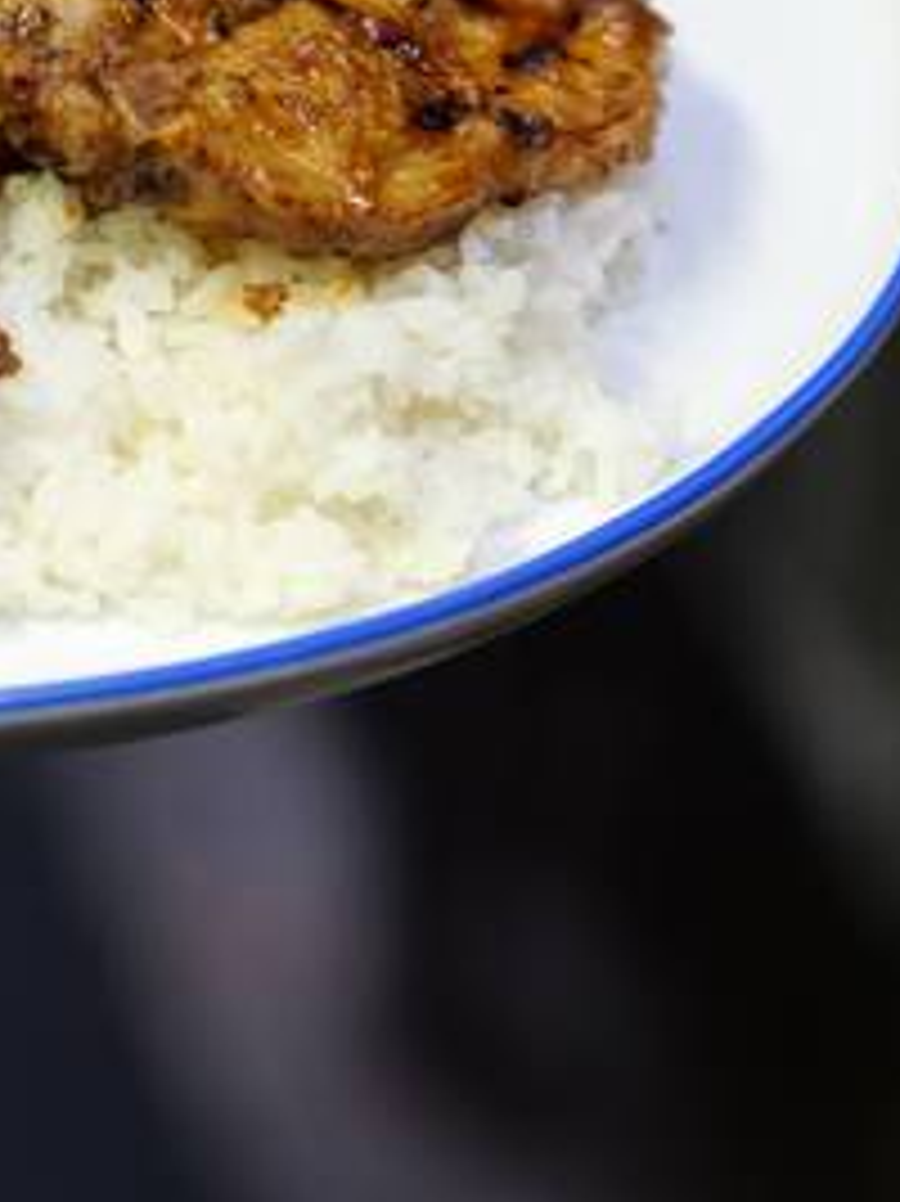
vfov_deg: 9.4
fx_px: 7216
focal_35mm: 208
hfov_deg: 7.1
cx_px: -284
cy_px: -245
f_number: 2.8
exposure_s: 1/80
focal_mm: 70
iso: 1250
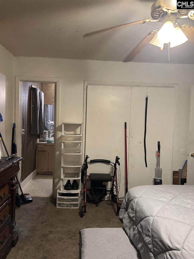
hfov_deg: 53.1
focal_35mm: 26
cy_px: 130
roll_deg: -0.4
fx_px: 194
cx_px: 97
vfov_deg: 67.3
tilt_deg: -3.4
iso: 500
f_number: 1.5
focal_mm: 5.7
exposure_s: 1/60
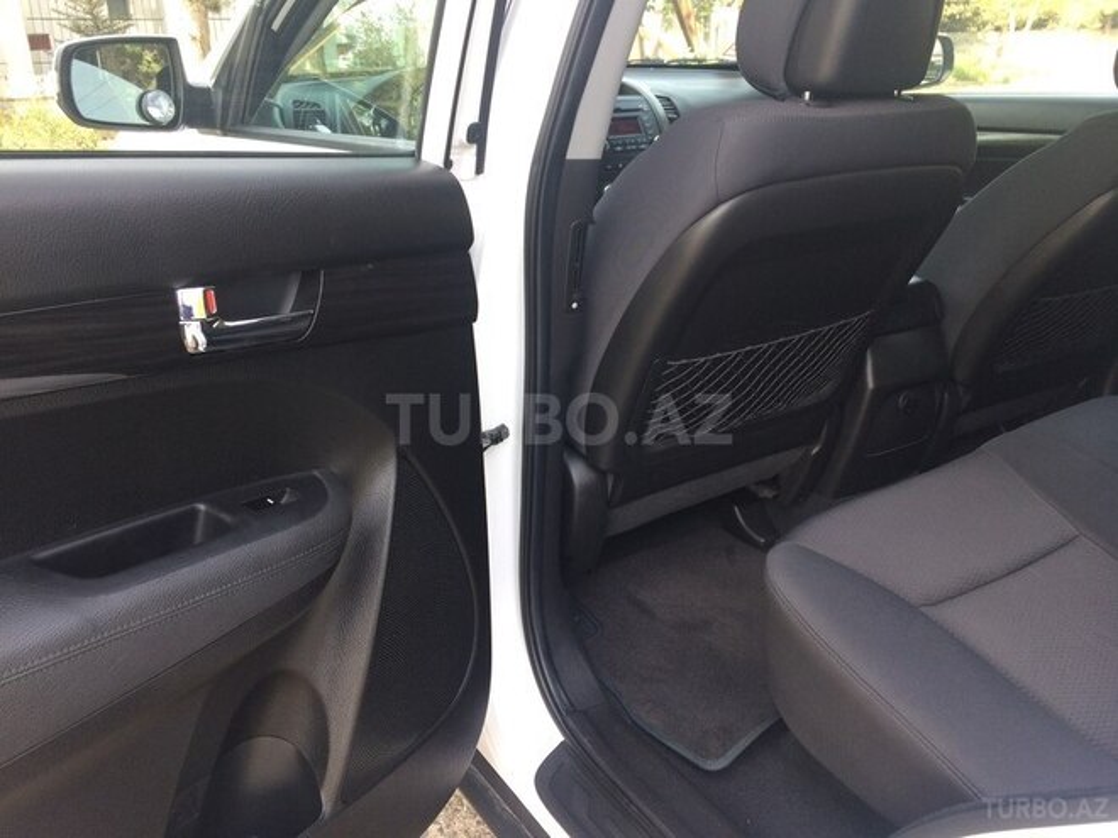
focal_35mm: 29
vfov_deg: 48.2
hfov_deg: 61.7
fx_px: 937
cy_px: 419
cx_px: 559
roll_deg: +0.1
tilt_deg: -21.3
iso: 40
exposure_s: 1/100
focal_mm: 4.15
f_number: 2.2
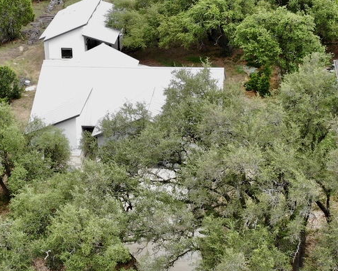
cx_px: 133
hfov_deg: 21.7
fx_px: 880
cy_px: 157
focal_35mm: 88
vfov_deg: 17.4
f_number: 4.5
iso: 100
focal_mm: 10.26
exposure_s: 1/160
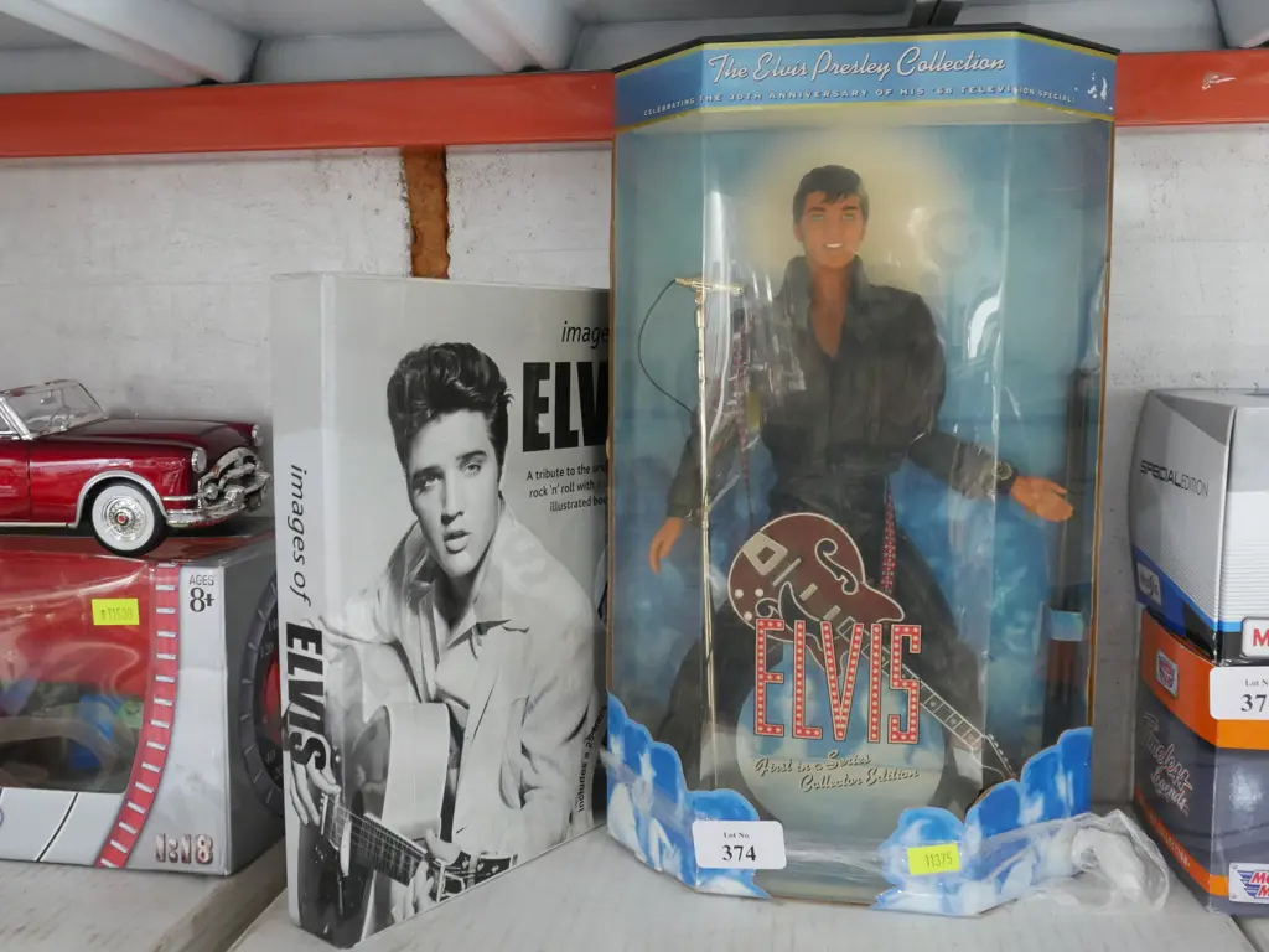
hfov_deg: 56.8
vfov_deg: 44.2
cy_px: 476
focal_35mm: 32
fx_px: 1173
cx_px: 634
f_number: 7.1
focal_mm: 16
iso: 3200
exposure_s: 1/15
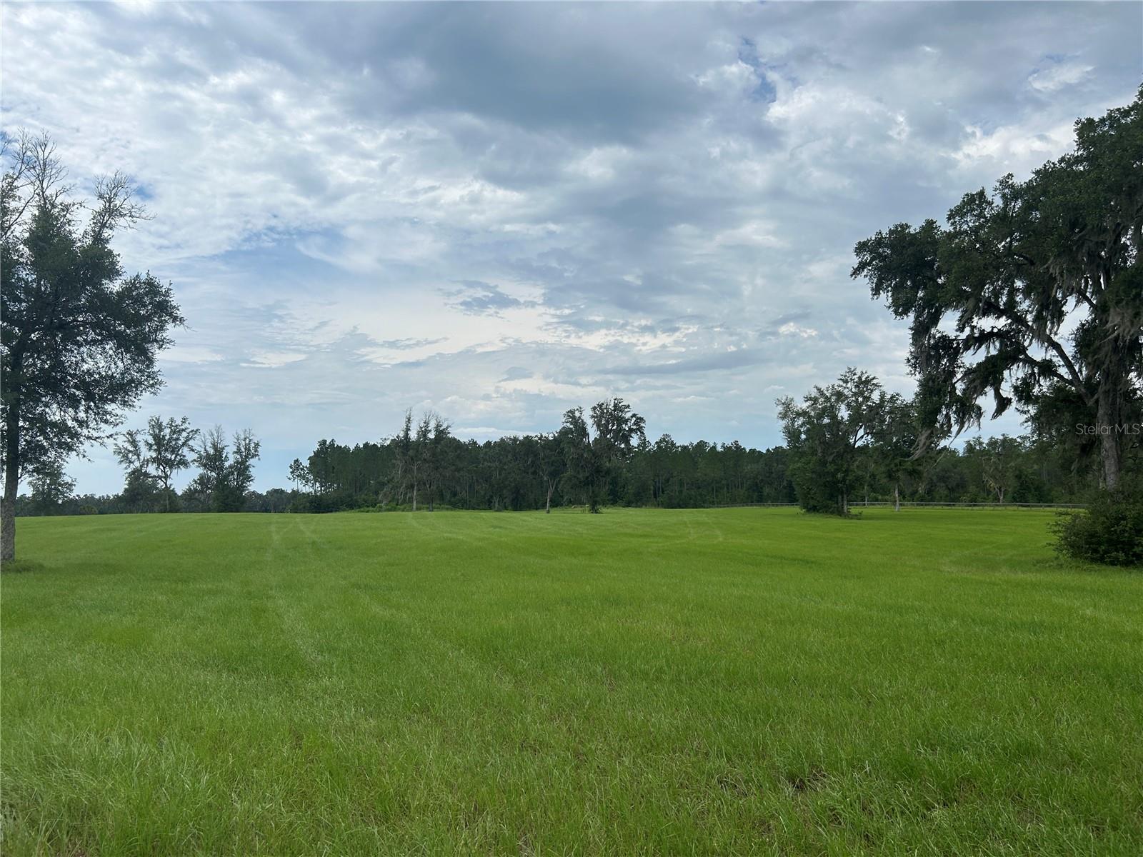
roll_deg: +1.1
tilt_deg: +5.0
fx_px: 859
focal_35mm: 26
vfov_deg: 53.1
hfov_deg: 67.3
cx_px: 572
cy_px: 428
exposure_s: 1/8000
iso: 50
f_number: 1.5
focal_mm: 5.7
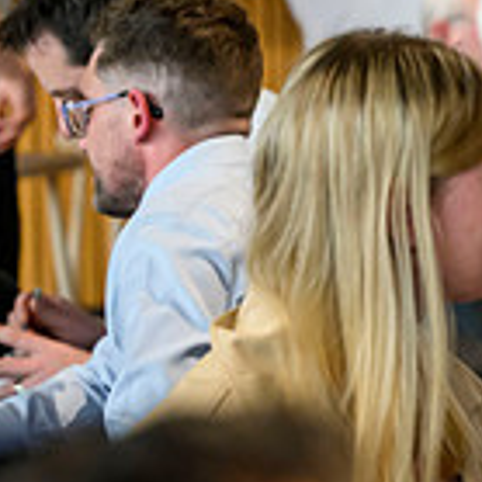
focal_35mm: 274
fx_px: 4316
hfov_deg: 6.2
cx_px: 964
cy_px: 99
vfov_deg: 6.4
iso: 4000
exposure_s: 1/320
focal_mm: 77
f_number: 3.2
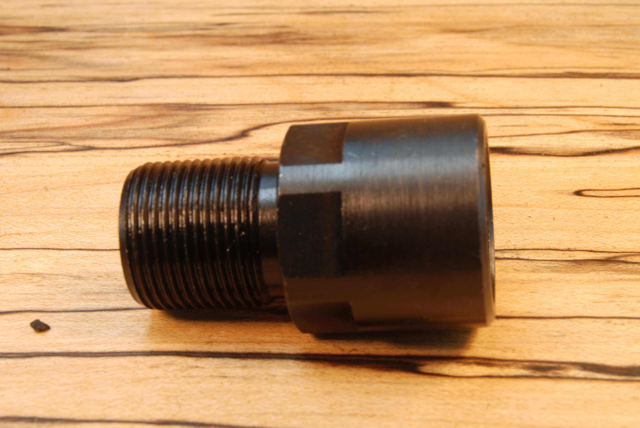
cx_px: 320
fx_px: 1468
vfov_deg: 16.6
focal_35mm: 82
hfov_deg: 24.6
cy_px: 214
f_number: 20
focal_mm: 55
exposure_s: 1/8
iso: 200
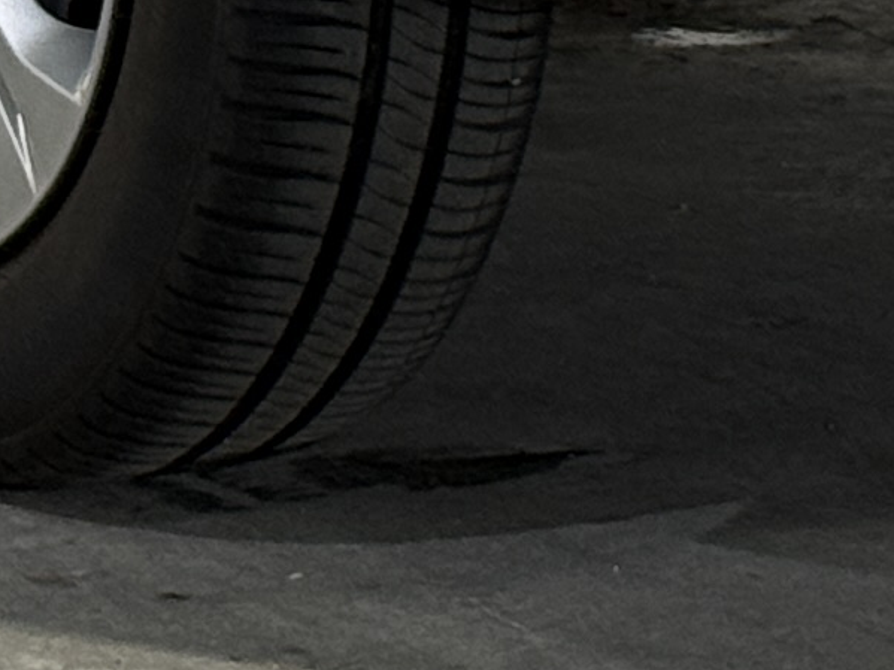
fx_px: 8340
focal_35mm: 323
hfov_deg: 6.1
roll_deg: +0.2
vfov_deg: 4.4
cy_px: -1307
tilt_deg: -0.3
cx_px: 584
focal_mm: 6.76
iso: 80
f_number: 1.78
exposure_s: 1/60
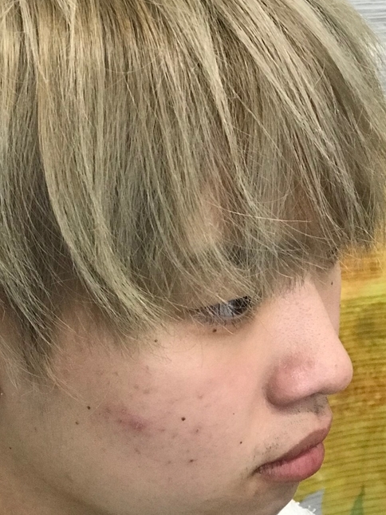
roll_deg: -2.1
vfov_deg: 18.5
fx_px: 1575
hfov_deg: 13.9
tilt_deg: -16.8
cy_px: 212
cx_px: 110
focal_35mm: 106
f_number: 2.8
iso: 200
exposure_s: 1/60
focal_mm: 6.6
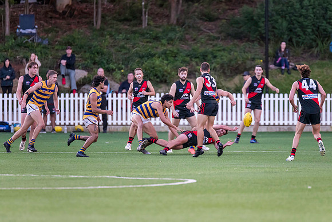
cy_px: 122
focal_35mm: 489
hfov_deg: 4.2
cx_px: 182
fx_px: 4508
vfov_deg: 2.8
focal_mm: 420
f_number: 4
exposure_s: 1/1250
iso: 3200
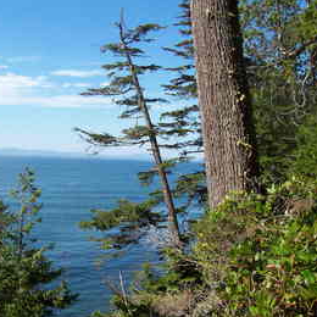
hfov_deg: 38.3
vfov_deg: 38.3
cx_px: 138
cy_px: 158
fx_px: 456
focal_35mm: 44
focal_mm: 5.6
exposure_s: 1/350
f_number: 5.6
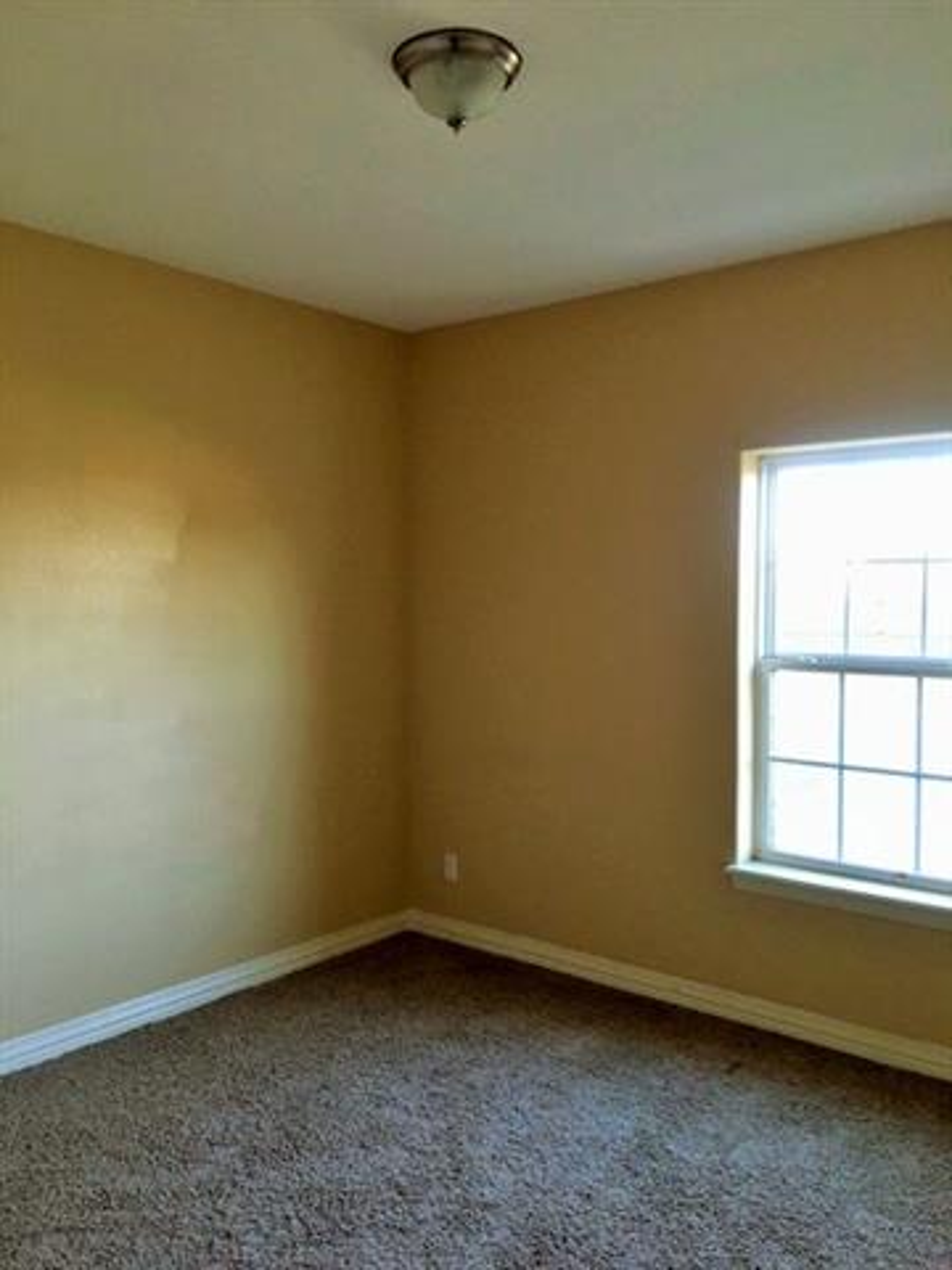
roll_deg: +1.3
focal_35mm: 29
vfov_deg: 61.7
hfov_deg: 48.2
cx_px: 476
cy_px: 635
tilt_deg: -0.6
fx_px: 1063
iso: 100
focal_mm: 4.15
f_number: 2.2
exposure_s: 1/15
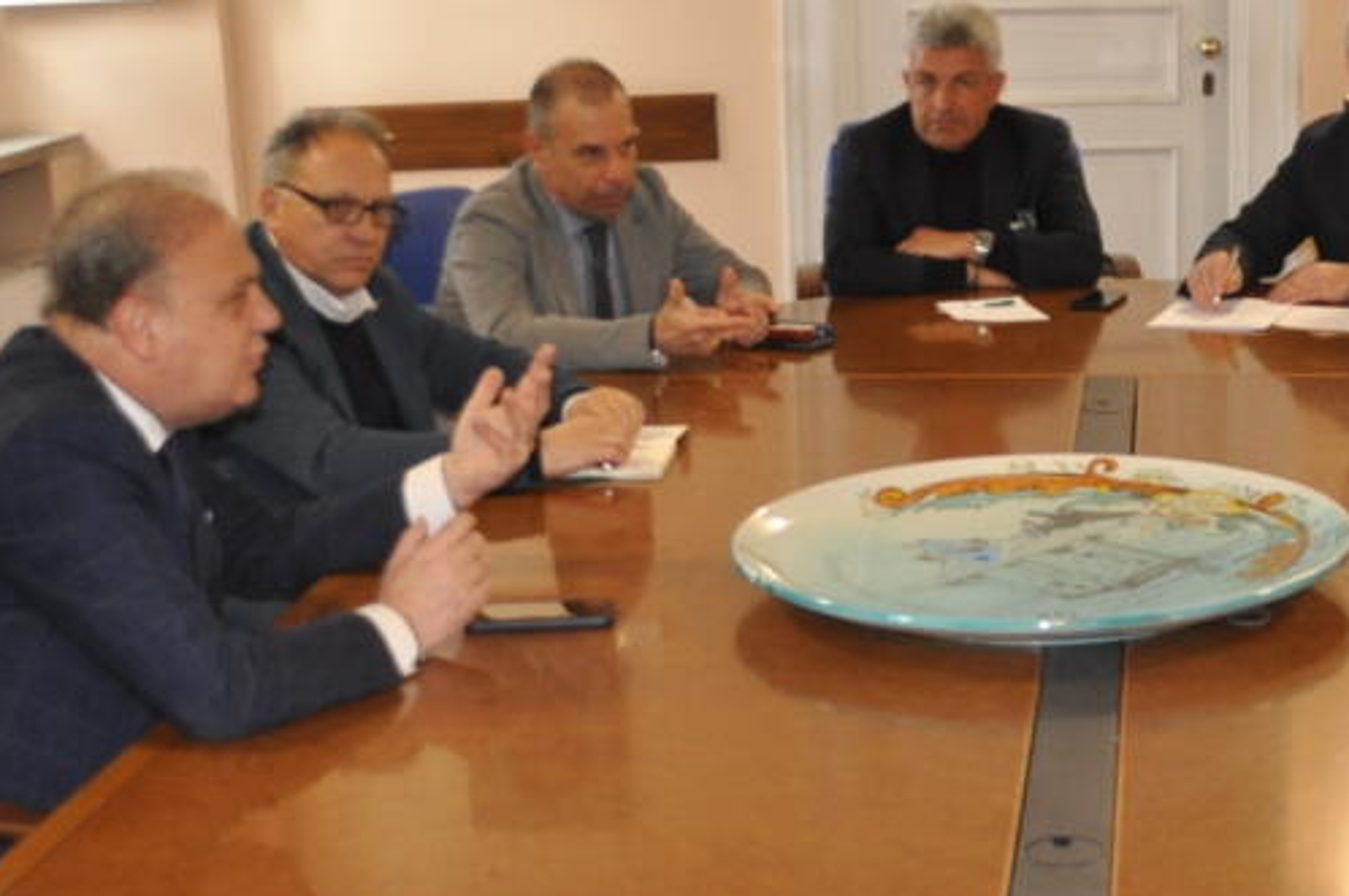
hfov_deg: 30.3
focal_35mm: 65
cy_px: 513
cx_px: 1075
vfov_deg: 20.9
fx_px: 2433
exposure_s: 1/100
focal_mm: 18
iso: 800
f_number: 3.5
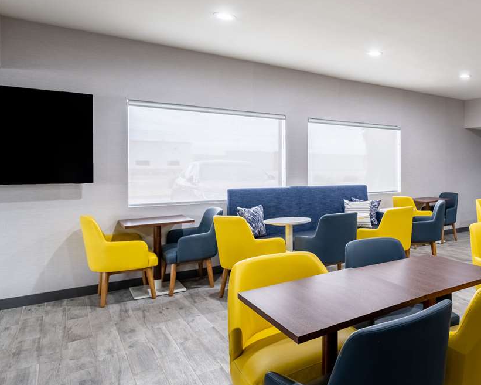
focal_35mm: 24
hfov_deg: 64.4
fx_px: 342
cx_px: 381
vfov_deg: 58.7
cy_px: 203
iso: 400
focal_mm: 14
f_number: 16
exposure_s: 1/50
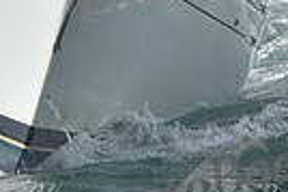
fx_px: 3460
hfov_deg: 4.8
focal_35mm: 433
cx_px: -34
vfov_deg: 3.2
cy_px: -120
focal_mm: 100
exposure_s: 1/800
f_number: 14
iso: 320
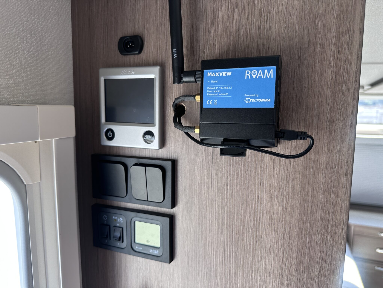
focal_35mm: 24
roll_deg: -0.1
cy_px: 144
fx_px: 266
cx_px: 192
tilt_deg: -5.2
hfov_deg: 71.6
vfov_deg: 56.8
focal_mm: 6.86
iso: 100
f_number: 1.78
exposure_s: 1/151
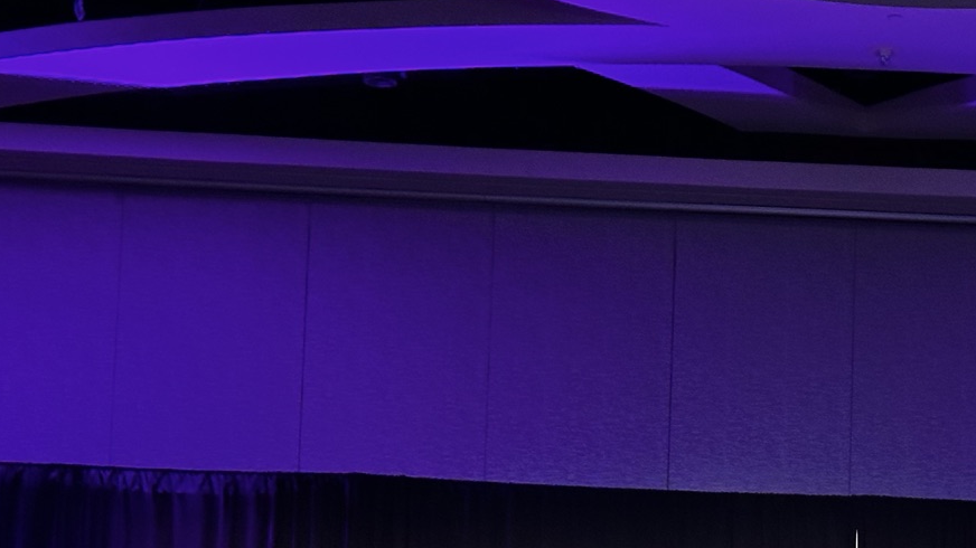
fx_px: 3105
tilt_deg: +7.4
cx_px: 823
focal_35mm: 120
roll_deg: -1.3
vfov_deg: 10.0
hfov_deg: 17.7
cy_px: 617
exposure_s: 1/60
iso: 160
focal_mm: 6.86
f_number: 1.78
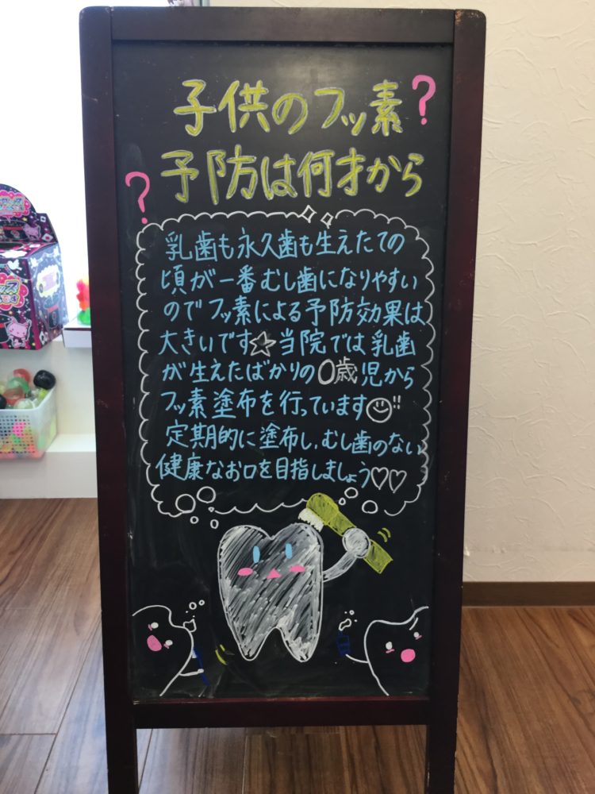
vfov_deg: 58.4
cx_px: 298
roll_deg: +0.1
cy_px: 397
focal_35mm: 31
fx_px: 710
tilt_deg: -21.4
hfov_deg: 45.4
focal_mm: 3.3
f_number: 2.4
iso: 50
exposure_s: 1/30
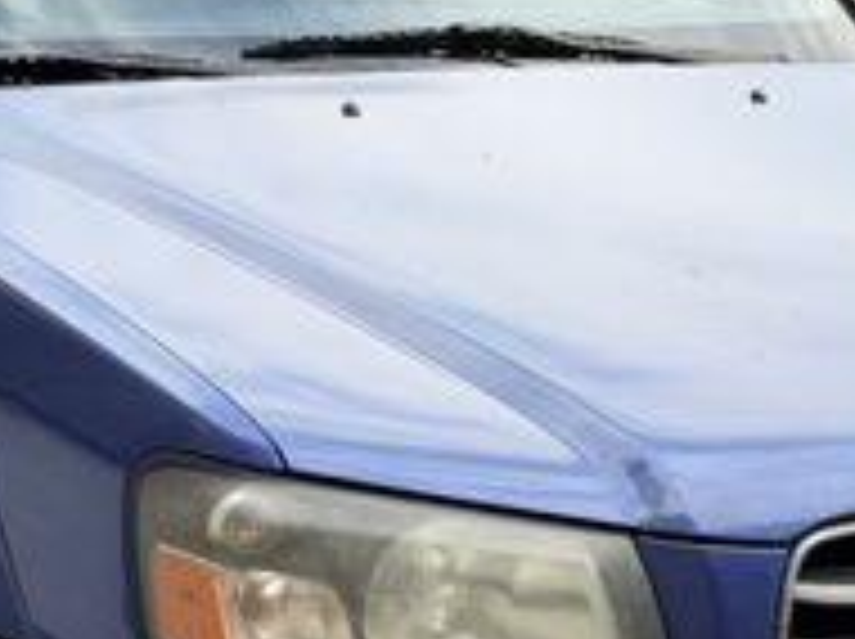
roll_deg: -2.2
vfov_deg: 9.1
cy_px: 297
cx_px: 261
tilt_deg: -11.9
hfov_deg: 12.2
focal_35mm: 162
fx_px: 3996
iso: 64
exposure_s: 1/1330
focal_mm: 6.76
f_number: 1.78
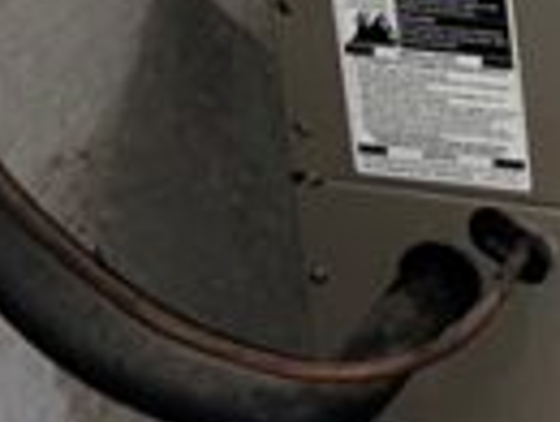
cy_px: -254
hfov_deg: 10.8
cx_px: 1266
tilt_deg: -19.2
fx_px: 2593
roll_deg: +0.2
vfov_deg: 9.0
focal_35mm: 160
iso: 50
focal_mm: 5.7
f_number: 1.5
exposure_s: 1/15
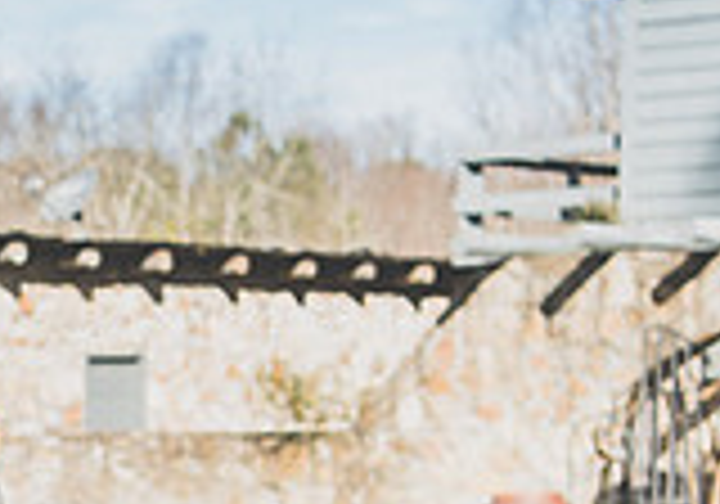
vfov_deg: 9.0
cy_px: 692
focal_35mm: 154
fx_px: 3128
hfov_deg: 12.8
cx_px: -108
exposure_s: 1/2500
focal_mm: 38
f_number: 3.2
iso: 400
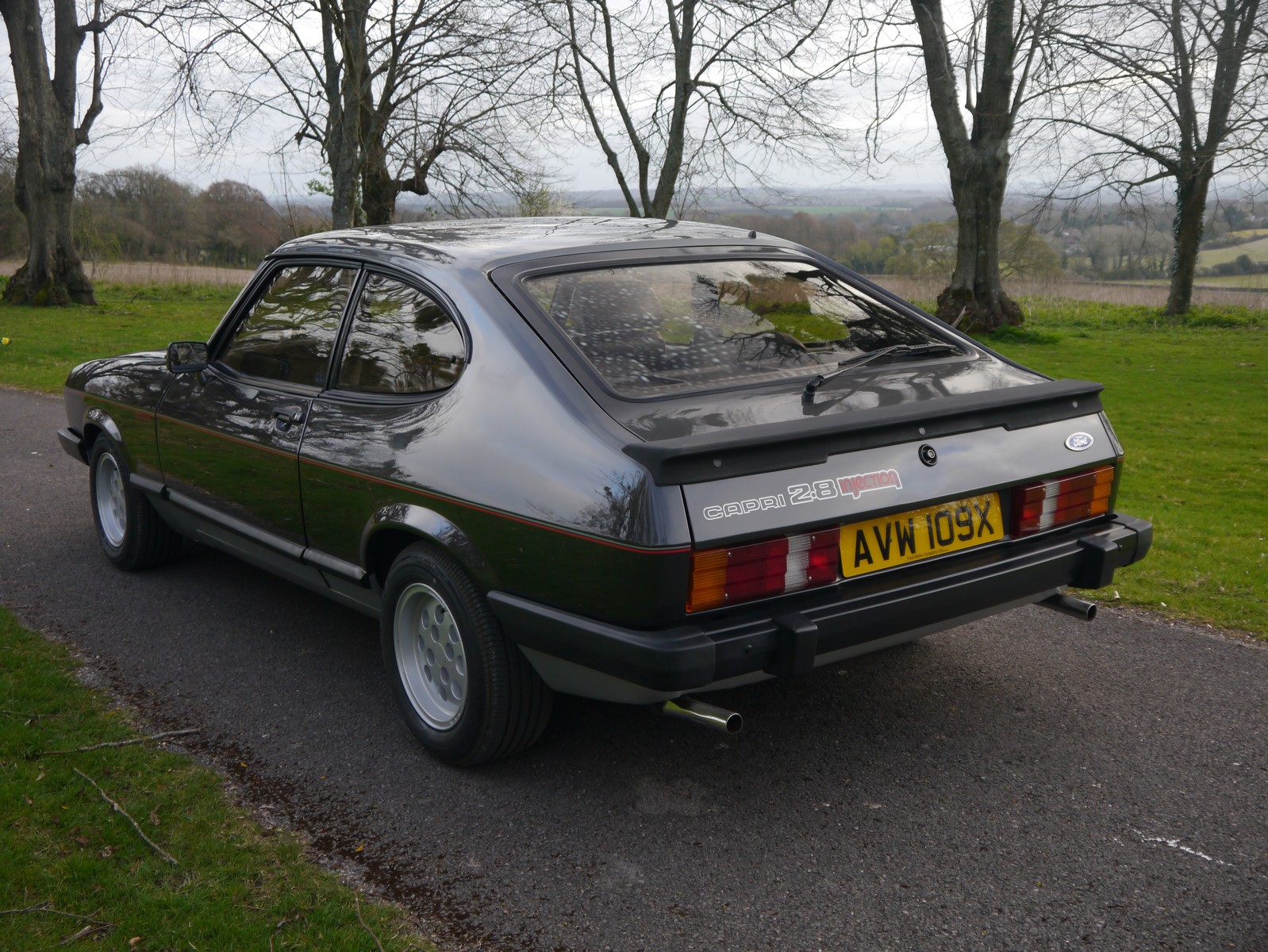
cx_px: 634
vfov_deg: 34.4
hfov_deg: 44.8
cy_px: 476
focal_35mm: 42
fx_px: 1539
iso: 160
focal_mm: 21
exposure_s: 1/60
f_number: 4.3
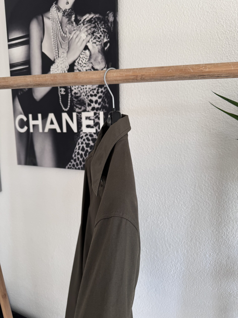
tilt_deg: -9.6
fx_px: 220
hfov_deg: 56.8
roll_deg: +0.3
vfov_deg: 71.6
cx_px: 119
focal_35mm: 24
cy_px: 159
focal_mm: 6.76
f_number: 1.78
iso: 125
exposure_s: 1/121
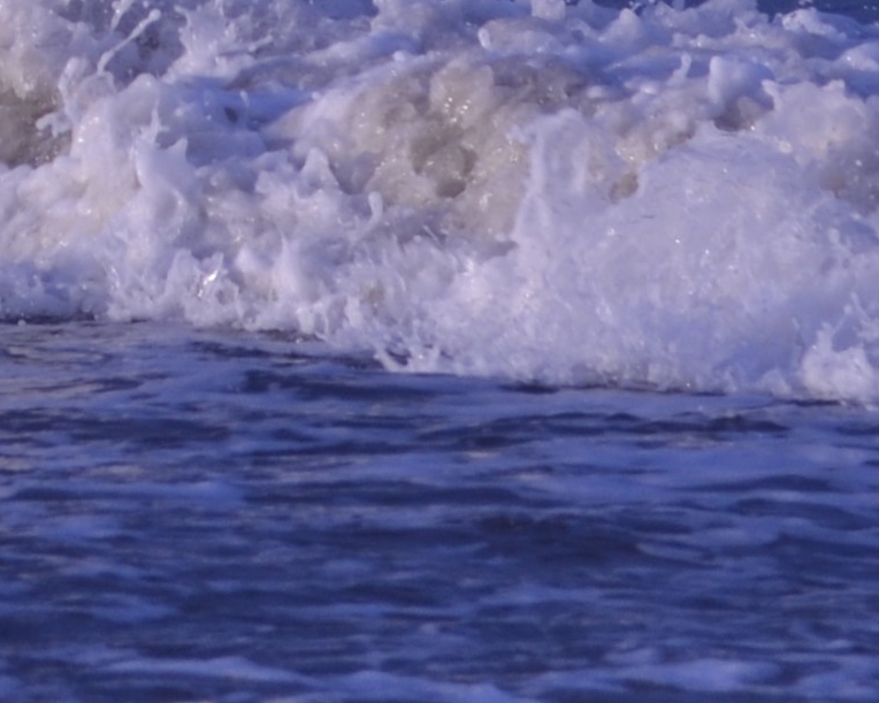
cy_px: -355
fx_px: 9156
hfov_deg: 5.5
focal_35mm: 352
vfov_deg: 4.4
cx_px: -213
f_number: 5.3
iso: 100
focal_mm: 46
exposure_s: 1/250
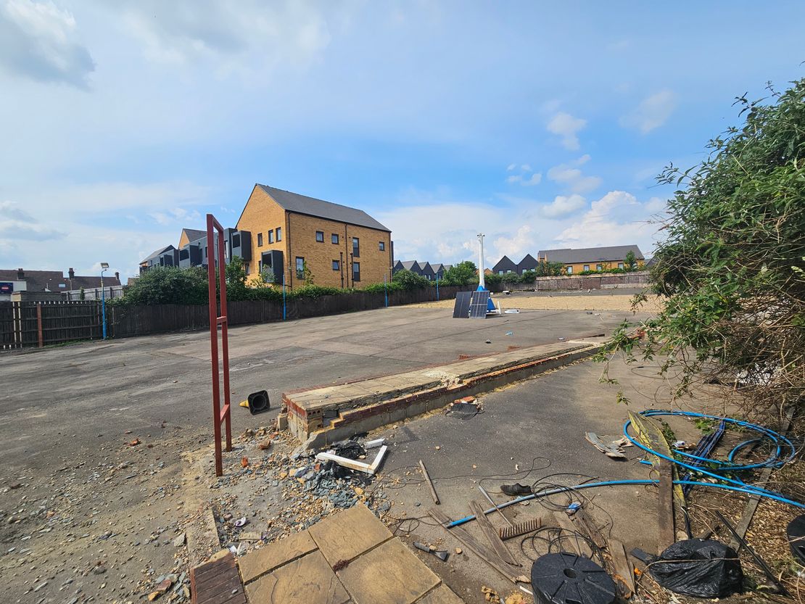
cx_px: 402
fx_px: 302
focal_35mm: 13
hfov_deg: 106.2
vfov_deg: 89.9
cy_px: 302
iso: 50
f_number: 2.2
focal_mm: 2.2
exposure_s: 1/3309
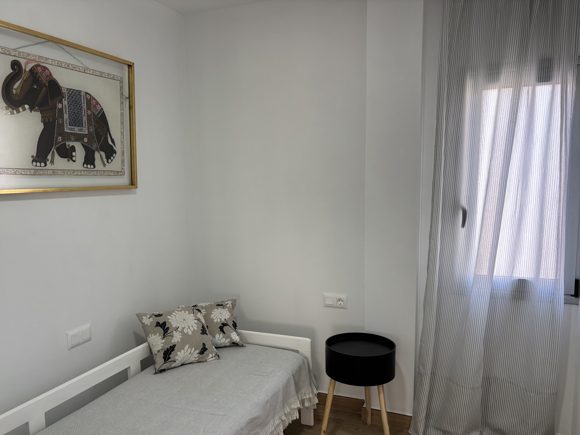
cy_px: 233
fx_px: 469
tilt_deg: -7.4
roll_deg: +1.6
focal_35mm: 28
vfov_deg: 49.7
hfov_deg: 63.4
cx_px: 275
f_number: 1.6
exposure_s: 1/100
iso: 80
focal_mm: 5.96
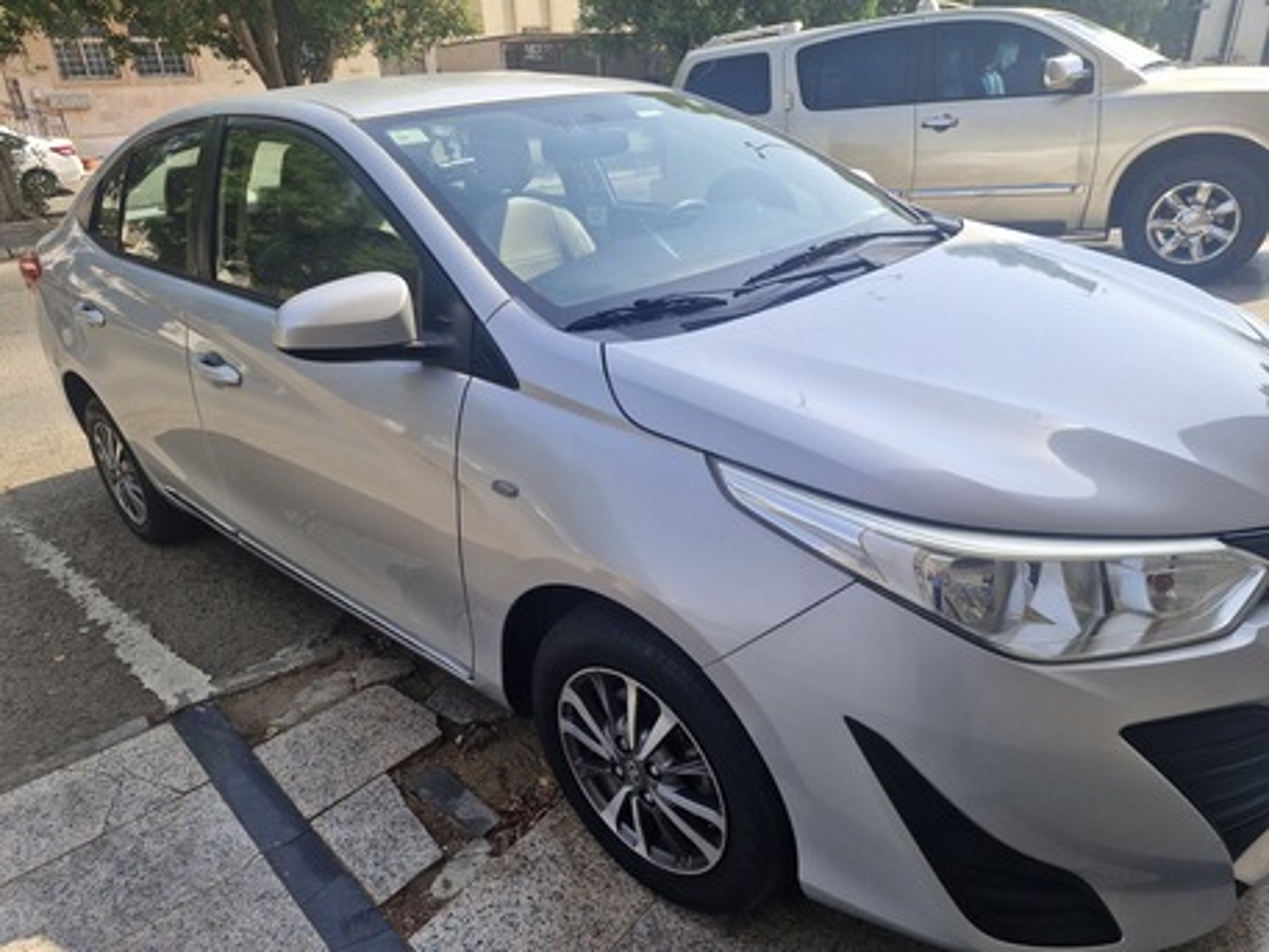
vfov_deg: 58.9
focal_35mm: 23
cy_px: 476
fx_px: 843
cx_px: 634
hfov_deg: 73.9
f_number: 1.8
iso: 50
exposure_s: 1/938
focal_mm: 5.54
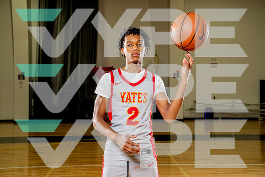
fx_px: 331
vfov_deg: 29.9
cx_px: 132
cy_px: 88
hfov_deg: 43.6
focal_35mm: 45
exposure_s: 1/250
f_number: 5
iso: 250
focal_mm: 45
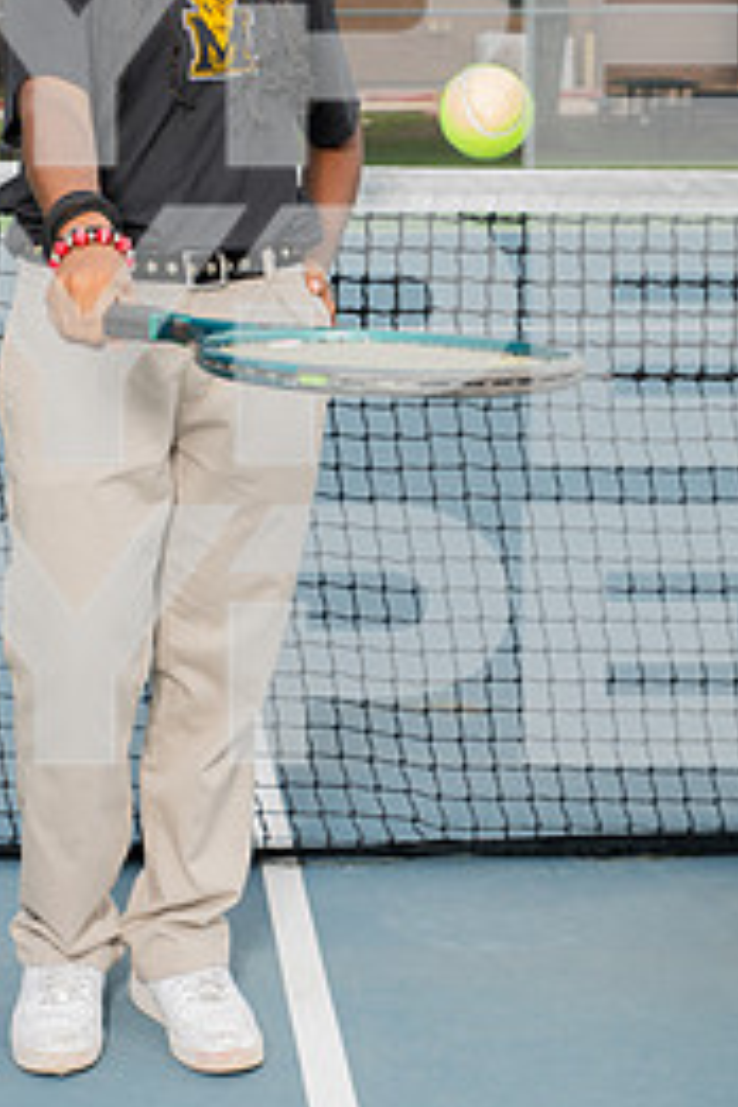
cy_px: 339
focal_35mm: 76
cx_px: 187
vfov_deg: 26.4
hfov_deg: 17.8
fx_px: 2337
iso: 100
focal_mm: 44
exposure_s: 1/250
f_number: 6.3
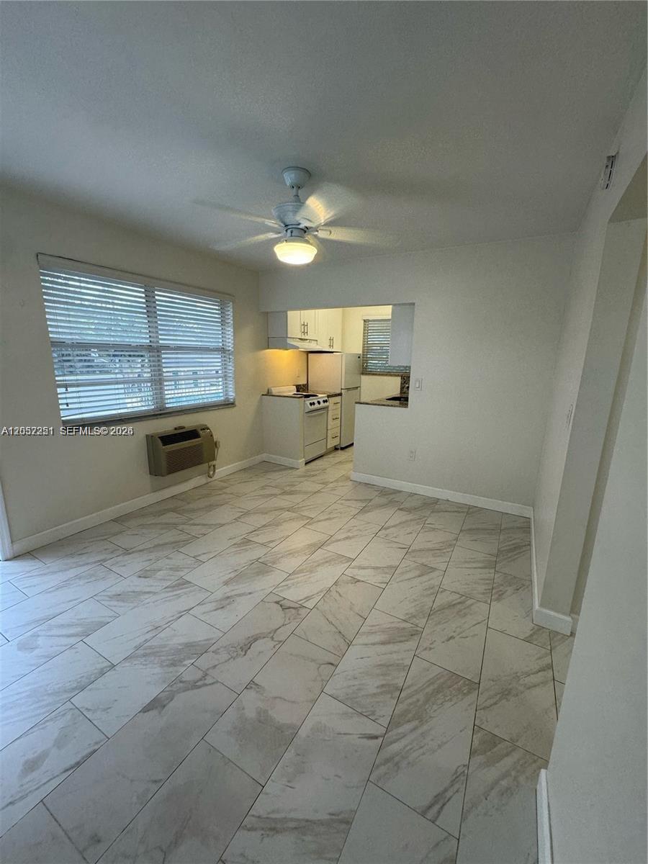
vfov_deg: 102.1
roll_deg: -0.1
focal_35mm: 14
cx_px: 324
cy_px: 432
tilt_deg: -12.0
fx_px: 349
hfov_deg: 85.7
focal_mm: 2.22
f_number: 2.2
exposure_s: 1/120
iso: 160
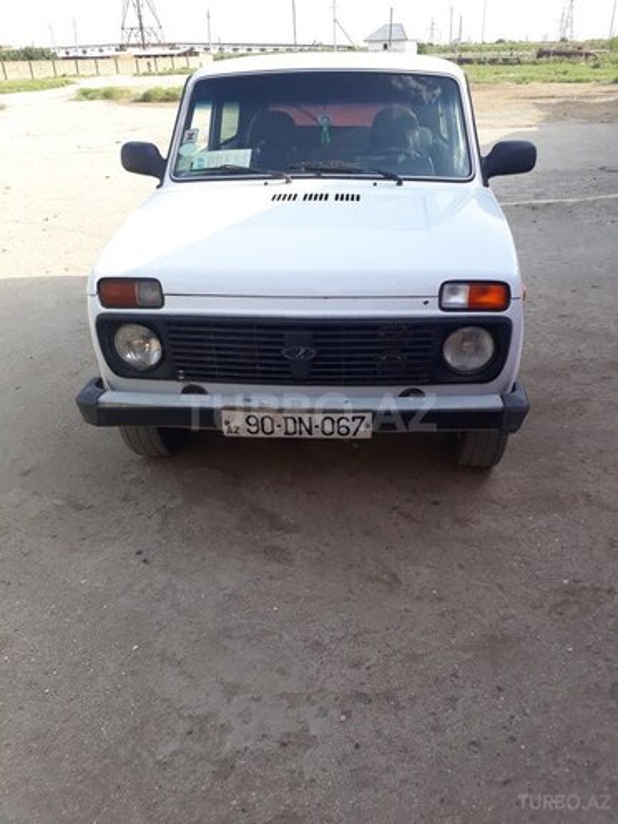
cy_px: 412
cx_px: 309
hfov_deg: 51.4
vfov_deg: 65.3
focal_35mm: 27
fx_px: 643
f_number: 1.9
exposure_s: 1/419
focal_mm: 3.6
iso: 40
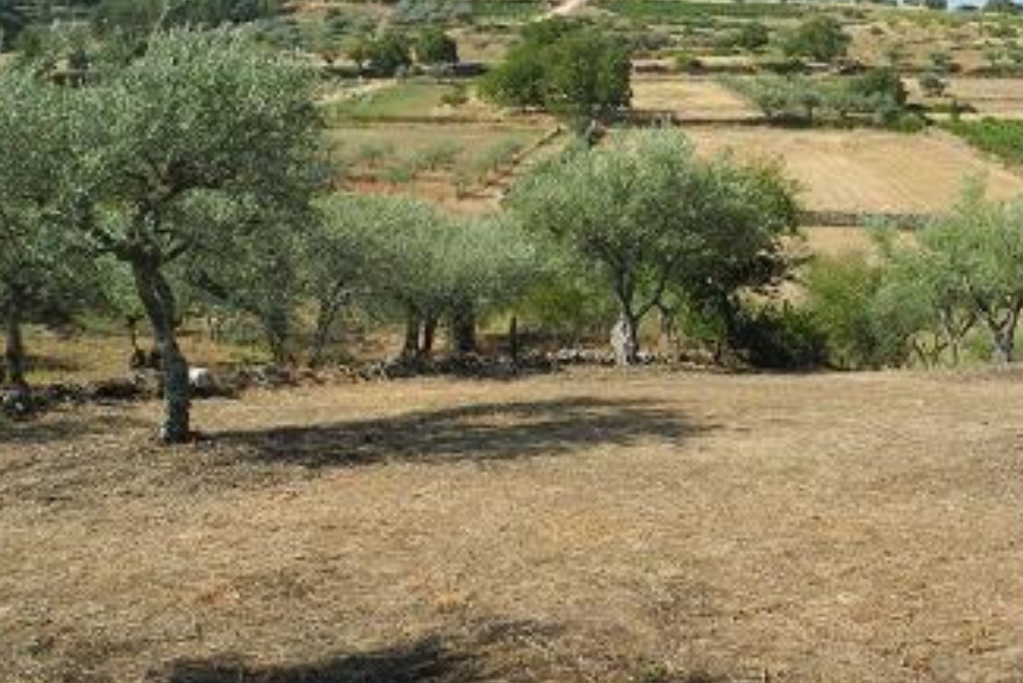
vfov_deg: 31.2
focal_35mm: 43
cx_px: 711
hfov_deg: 44.5
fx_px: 1222
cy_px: 315
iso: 100
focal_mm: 6
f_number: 3.5
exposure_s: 1/1000
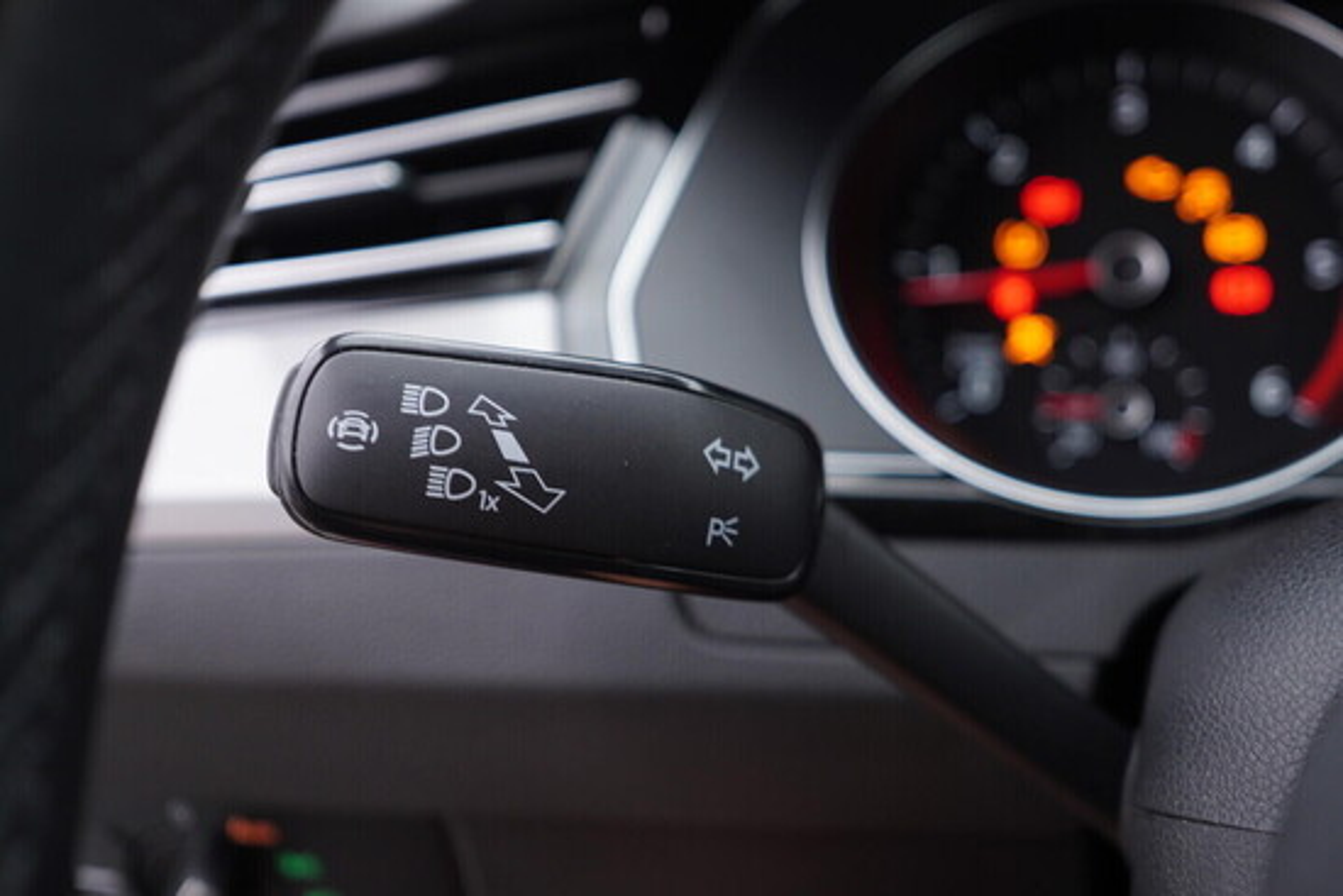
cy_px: 448
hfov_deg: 53.1
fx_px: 1343
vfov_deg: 36.9
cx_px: 672
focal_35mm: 36
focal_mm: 24
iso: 160
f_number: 2.8
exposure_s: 1/40
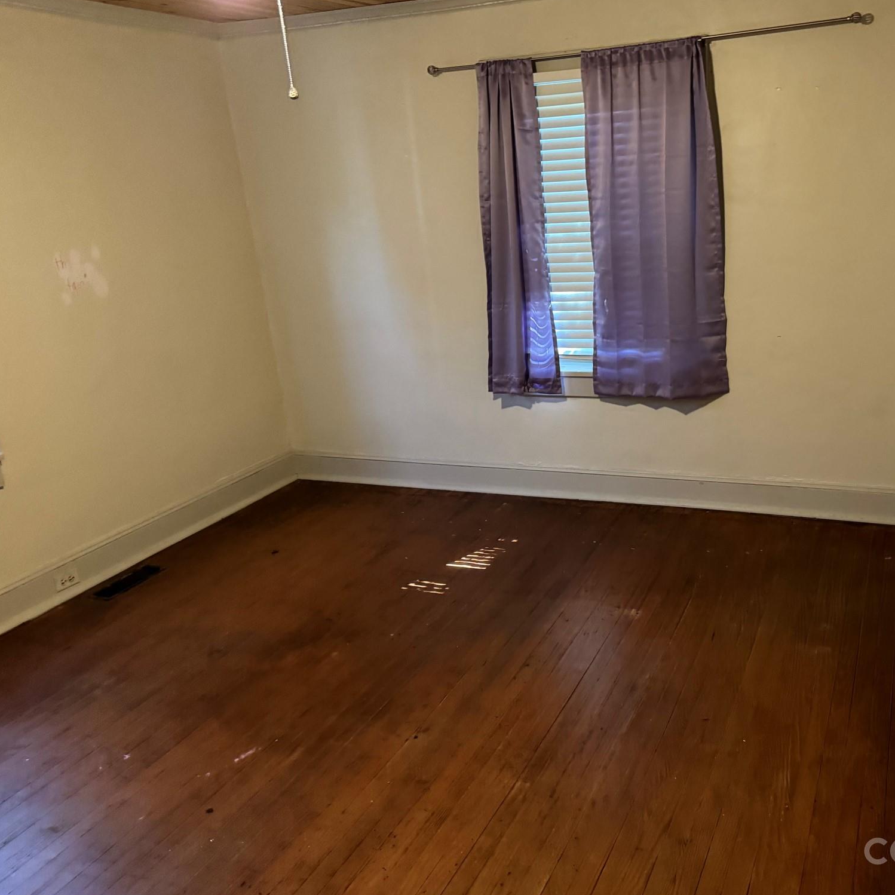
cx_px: 590
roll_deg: +3.5
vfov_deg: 55.6
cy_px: 445
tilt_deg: -14.6
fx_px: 848
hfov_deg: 54.6
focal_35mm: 29
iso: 1000
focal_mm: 6.86
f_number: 1.78
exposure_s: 1/30
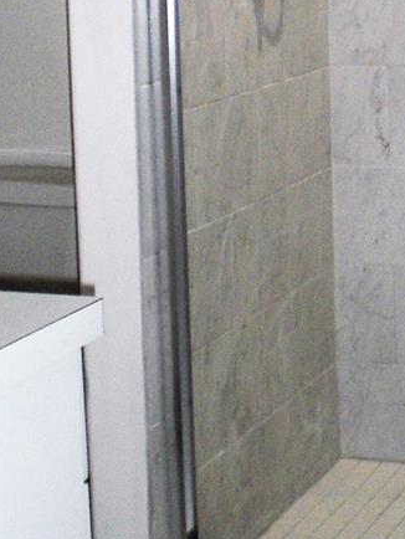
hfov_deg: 13.9
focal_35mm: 105
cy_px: -15
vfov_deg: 18.2
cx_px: 416
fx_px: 1636
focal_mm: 6.3
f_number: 3.1
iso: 200
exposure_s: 1/60
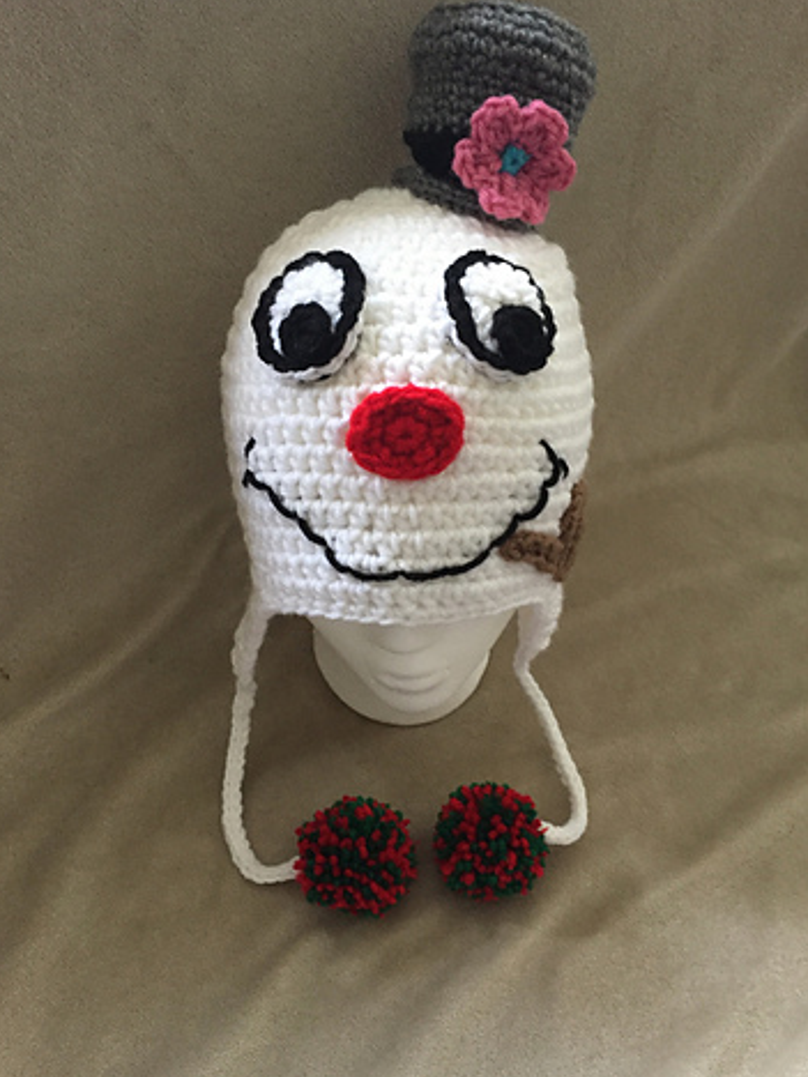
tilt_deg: -50.2
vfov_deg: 58.3
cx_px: 381
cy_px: 545
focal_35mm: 31
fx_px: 965
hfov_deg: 45.4
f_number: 2.2
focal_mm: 4.15
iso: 250
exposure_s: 1/20
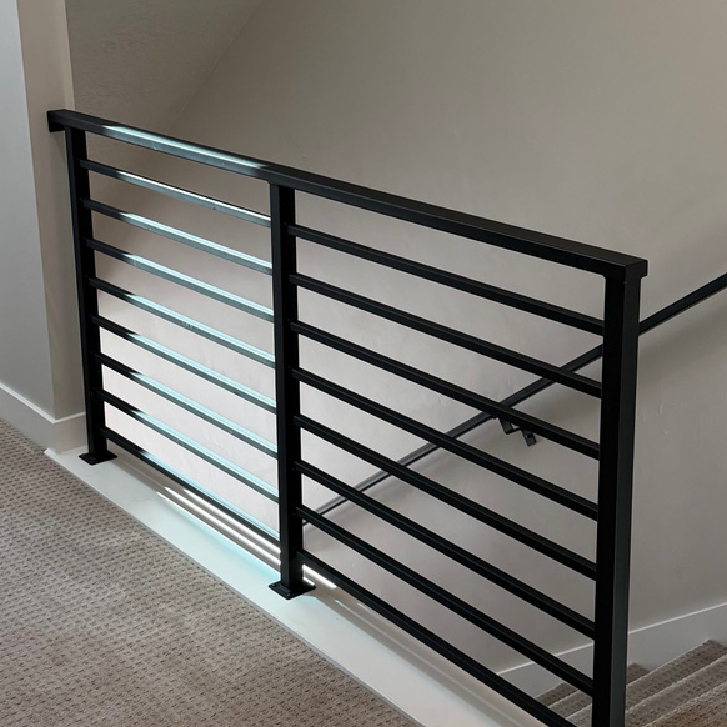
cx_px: 421
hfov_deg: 30.5
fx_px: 1331
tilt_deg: -14.1
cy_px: 252
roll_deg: -0.1
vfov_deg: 30.4
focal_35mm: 56
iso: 200
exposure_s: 1/171
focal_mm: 6.76
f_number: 1.78
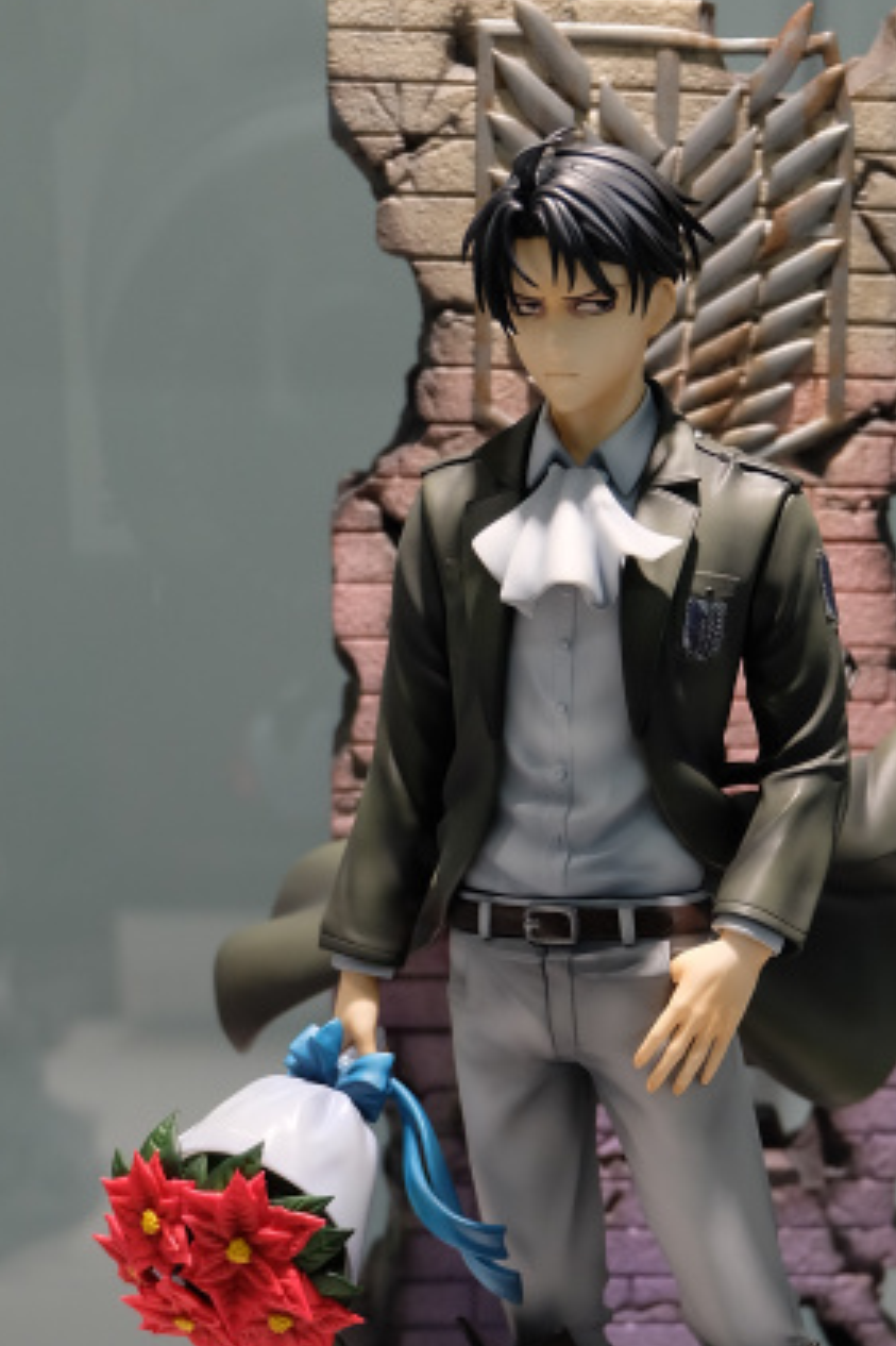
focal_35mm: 72
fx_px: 2690
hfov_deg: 18.8
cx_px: 678
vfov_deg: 27.5
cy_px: 1078
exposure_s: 1/125
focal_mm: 25.6
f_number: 4.5
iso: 500
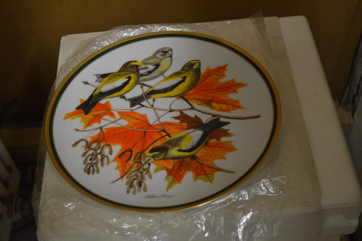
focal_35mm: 52
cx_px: 181
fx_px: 527
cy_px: 120
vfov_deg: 25.7
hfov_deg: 37.9
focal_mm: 35
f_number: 4.5
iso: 900
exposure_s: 1/60
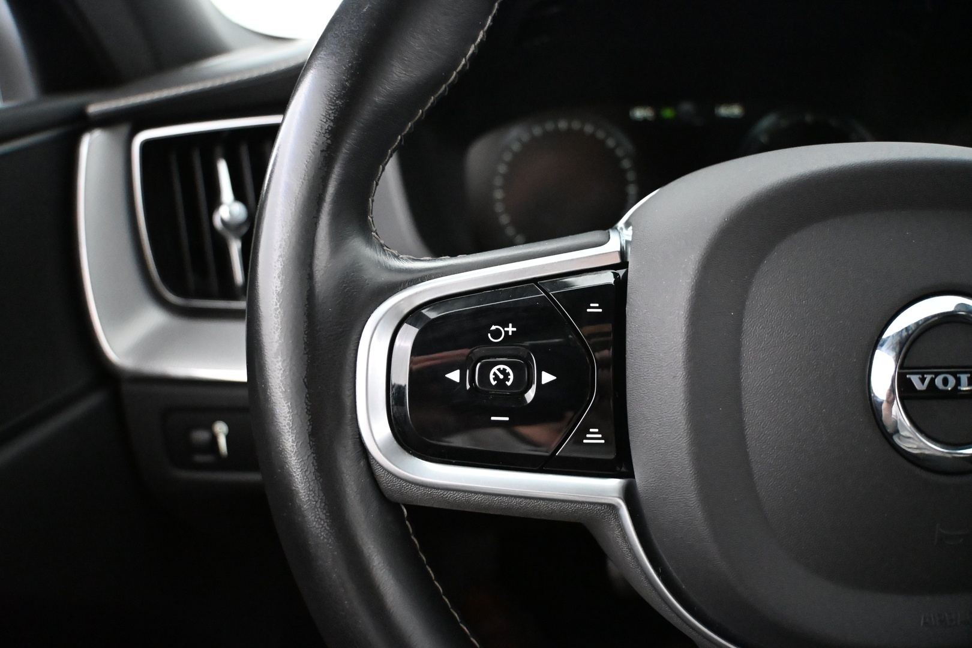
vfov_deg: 29.4
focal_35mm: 46
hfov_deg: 43.0
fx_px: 1235
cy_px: 324
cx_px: 486
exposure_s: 1/60
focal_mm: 30.5
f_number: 4.8
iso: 8000
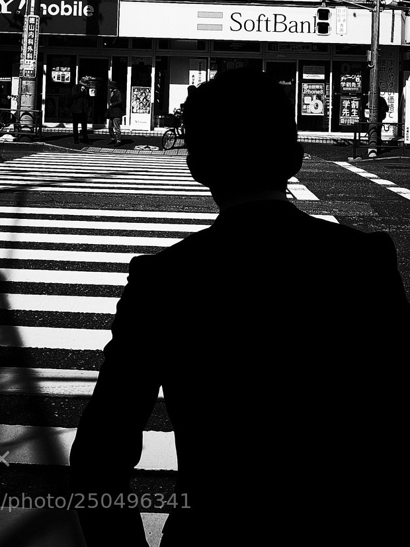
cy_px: 24
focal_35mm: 65
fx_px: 1027
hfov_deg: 22.6
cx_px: 196
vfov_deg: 28.3
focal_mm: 18.3
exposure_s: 1/1000
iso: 100
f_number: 5.6
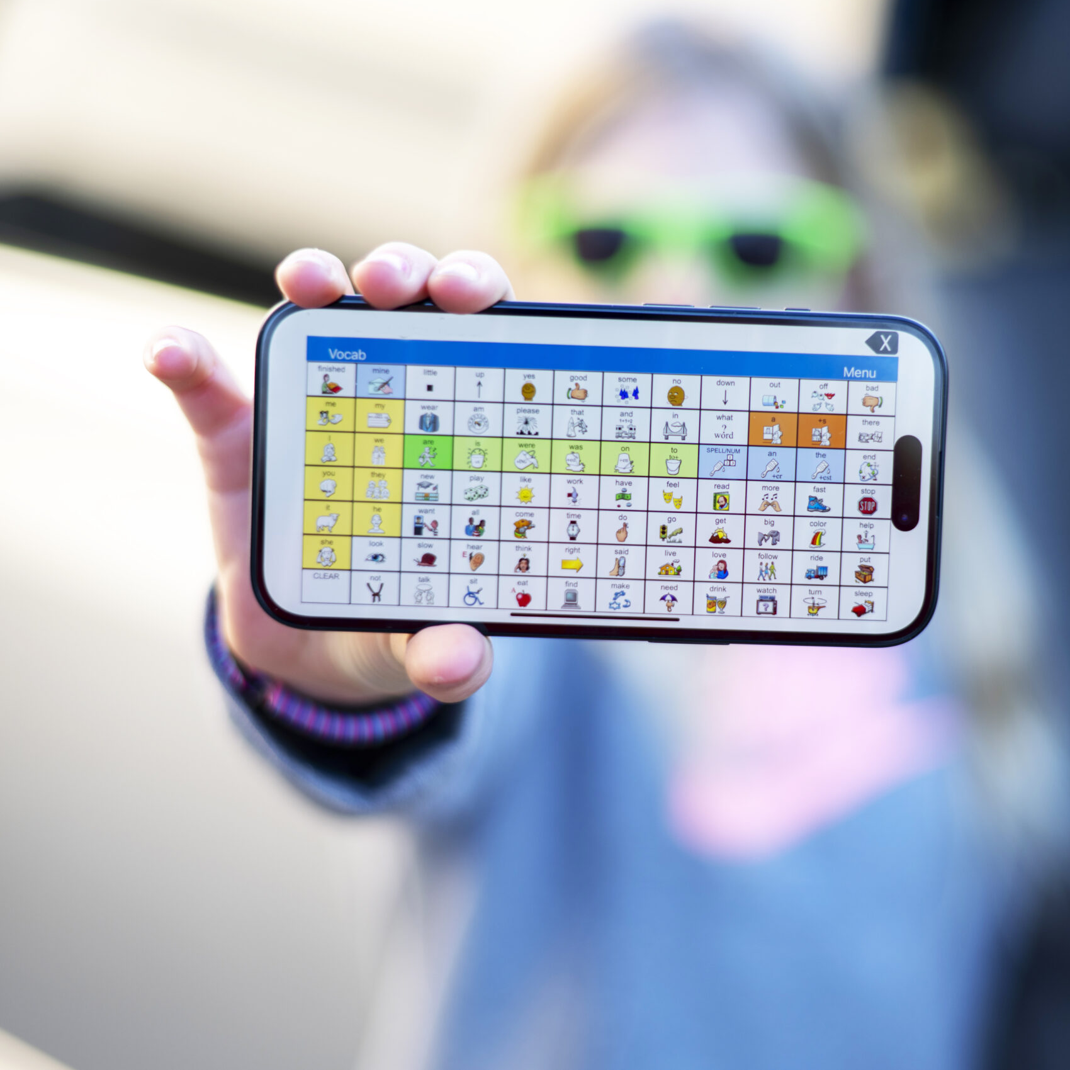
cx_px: 670
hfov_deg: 26.8
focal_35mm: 64
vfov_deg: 26.9
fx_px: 2238
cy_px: 533
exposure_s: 1/250
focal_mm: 50
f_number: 1.4
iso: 64
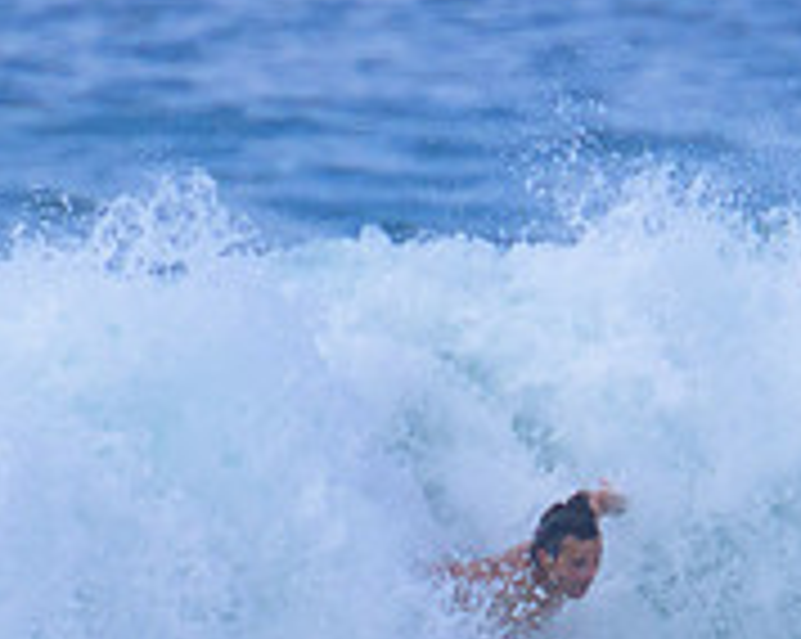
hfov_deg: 0.6
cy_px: 833
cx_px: 832
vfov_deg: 0.5
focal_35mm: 3352
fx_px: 79377
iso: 800
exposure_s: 1/2000
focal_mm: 800
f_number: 11
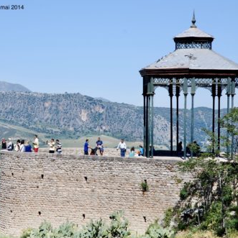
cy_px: 119
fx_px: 1050
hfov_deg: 12.9
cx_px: 104
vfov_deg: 12.9
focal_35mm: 135
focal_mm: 70
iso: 180
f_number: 10
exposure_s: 1/250
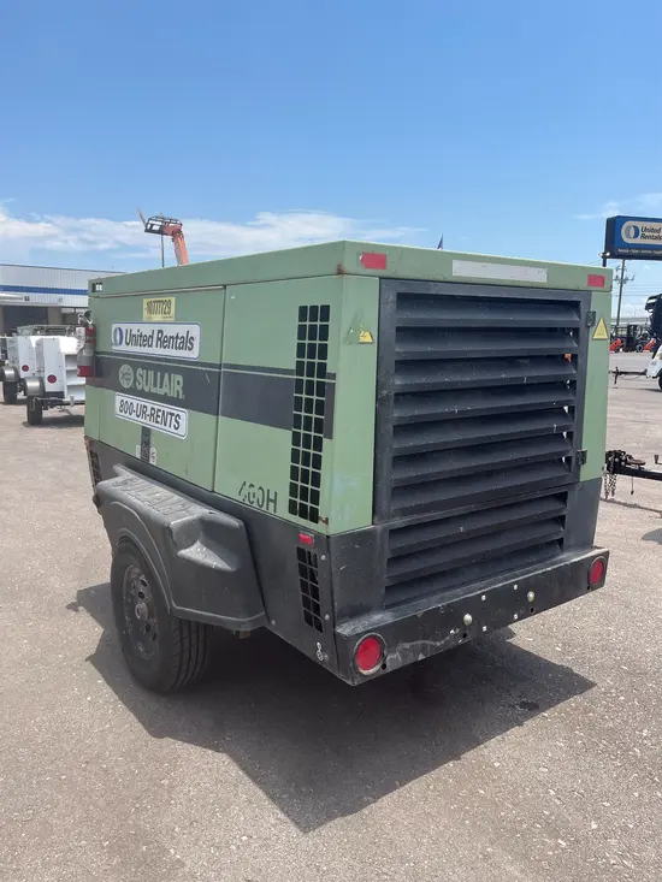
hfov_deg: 53.1
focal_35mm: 26
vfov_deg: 67.3
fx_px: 663
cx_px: 331
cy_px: 441
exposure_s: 1/2899
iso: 50
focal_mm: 5.1
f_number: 1.6
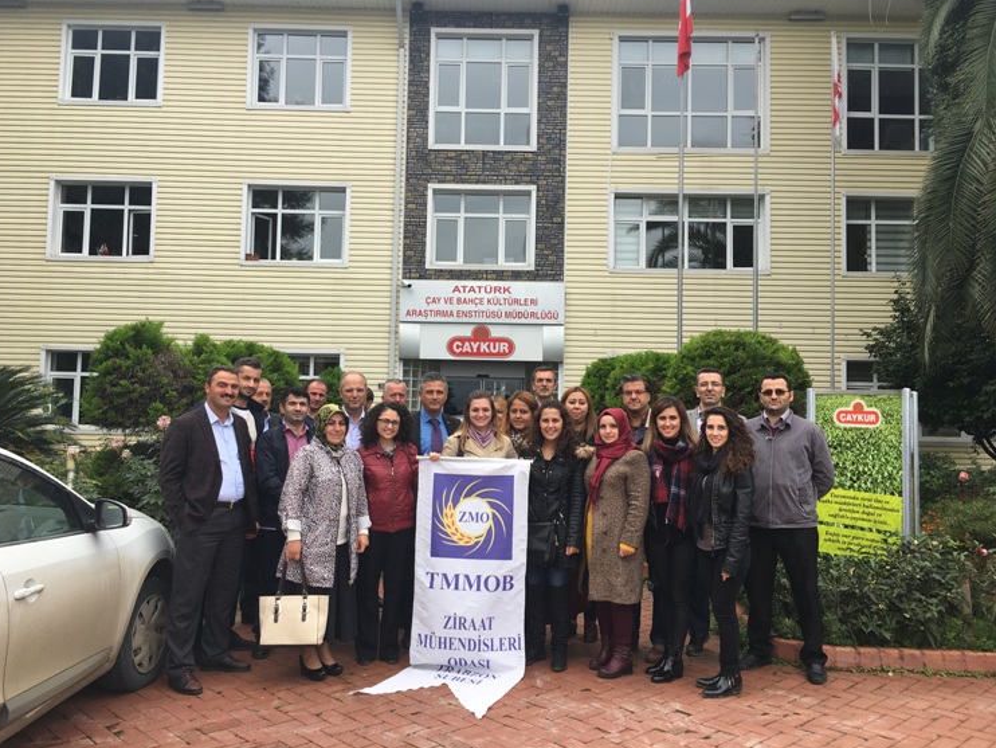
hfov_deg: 59.9
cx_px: 482
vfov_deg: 46.8
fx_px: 863
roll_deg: -1.1
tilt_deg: +5.5
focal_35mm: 30
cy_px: 365
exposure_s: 1/472
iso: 25
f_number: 2.2
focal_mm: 4.15
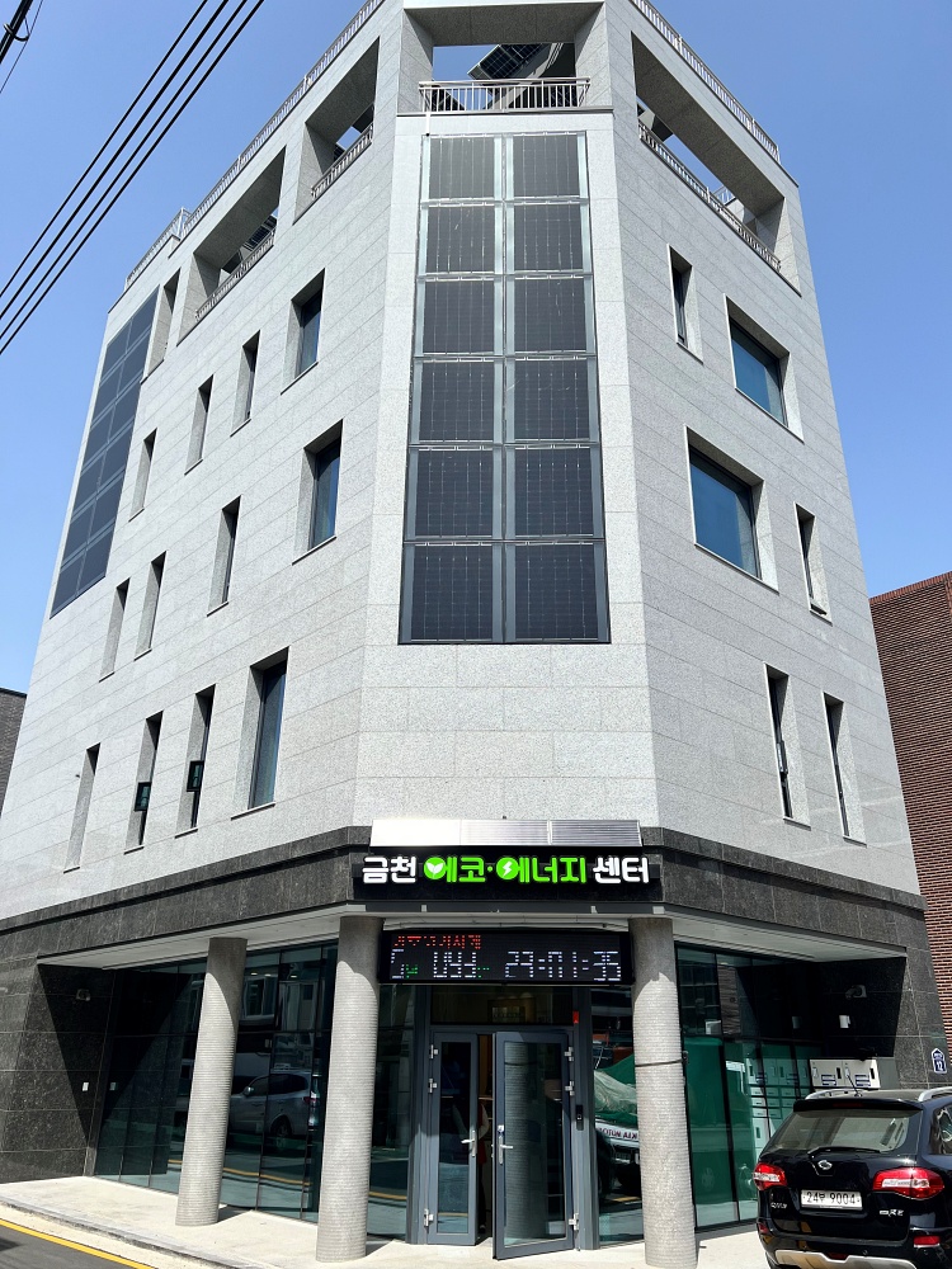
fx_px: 953
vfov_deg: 67.3
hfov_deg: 53.1
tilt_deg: +24.5
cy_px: 634
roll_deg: -0.2
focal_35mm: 26
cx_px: 476
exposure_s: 1/4831
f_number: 1.5
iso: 50
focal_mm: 5.7
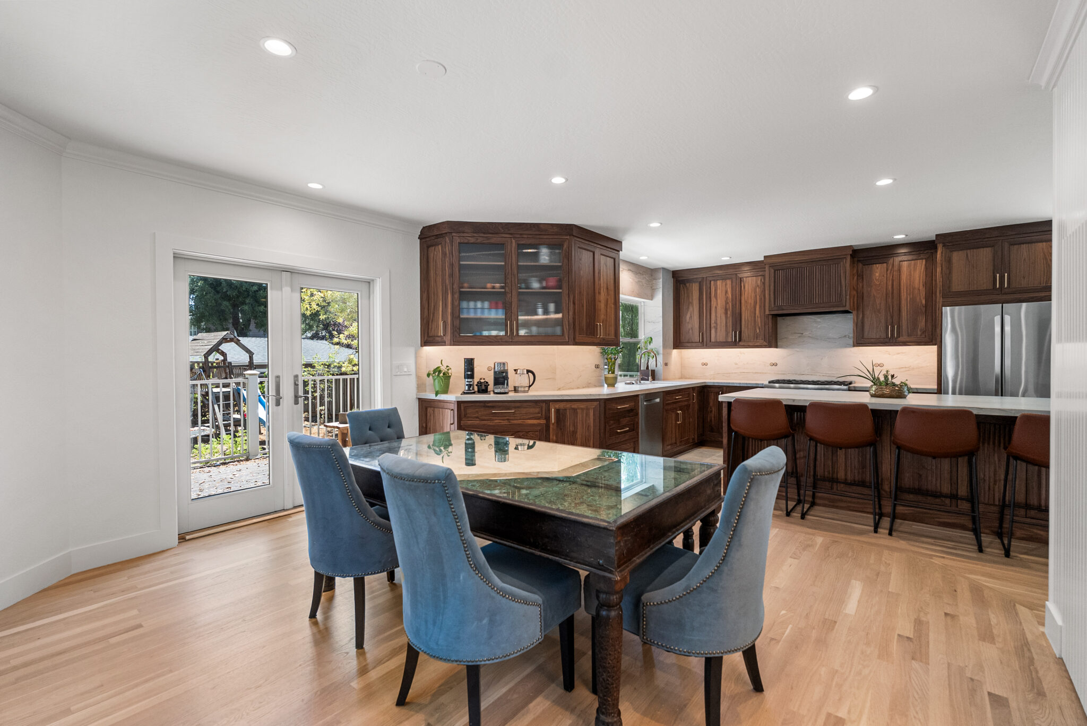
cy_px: 363
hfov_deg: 96.7
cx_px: 544
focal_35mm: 16
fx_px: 483
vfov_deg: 73.8
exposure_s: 1/125
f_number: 4
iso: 640
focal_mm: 16
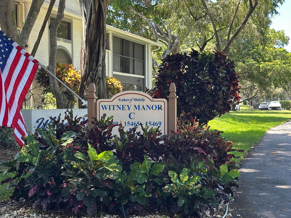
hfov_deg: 30.3
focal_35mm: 64
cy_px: 116
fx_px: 538
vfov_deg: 22.9
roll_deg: +0.2
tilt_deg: -1.2
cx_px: 150
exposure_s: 1/287
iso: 64
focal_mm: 6.86
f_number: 1.78
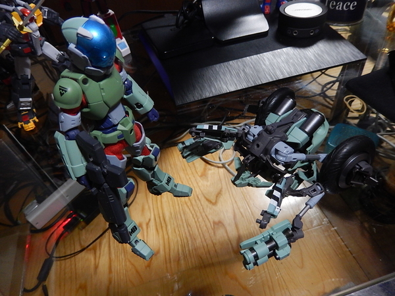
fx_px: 285
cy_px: 148
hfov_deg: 69.4
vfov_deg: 54.9
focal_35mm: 25
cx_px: 198
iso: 400
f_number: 3.4
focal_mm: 4.5
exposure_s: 1/15
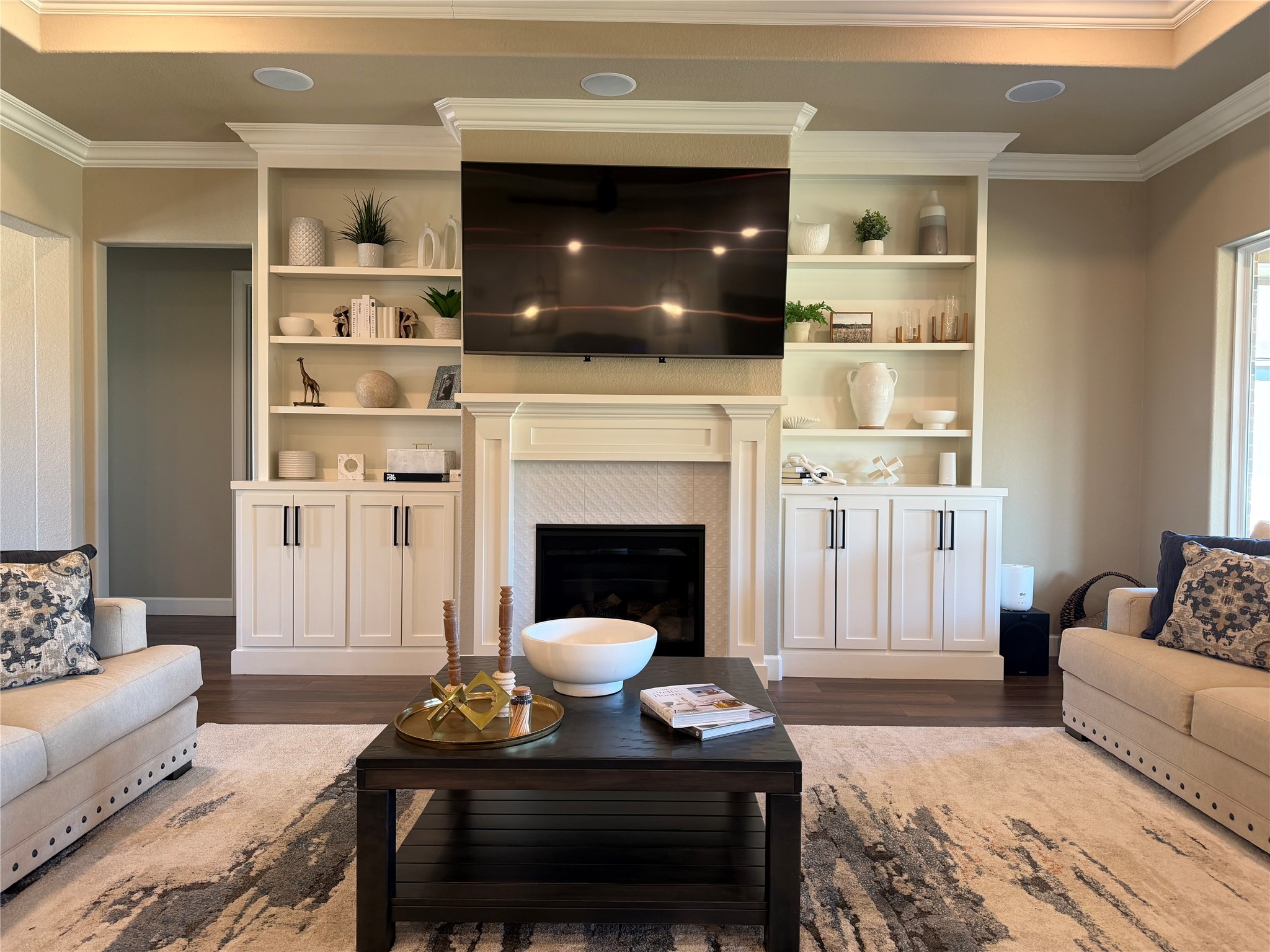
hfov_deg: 71.6
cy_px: 476
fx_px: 881
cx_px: 635
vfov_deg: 56.8
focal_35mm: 24
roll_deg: +0.8
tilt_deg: -0.2
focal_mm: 6.76
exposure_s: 1/60
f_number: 1.78
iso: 125
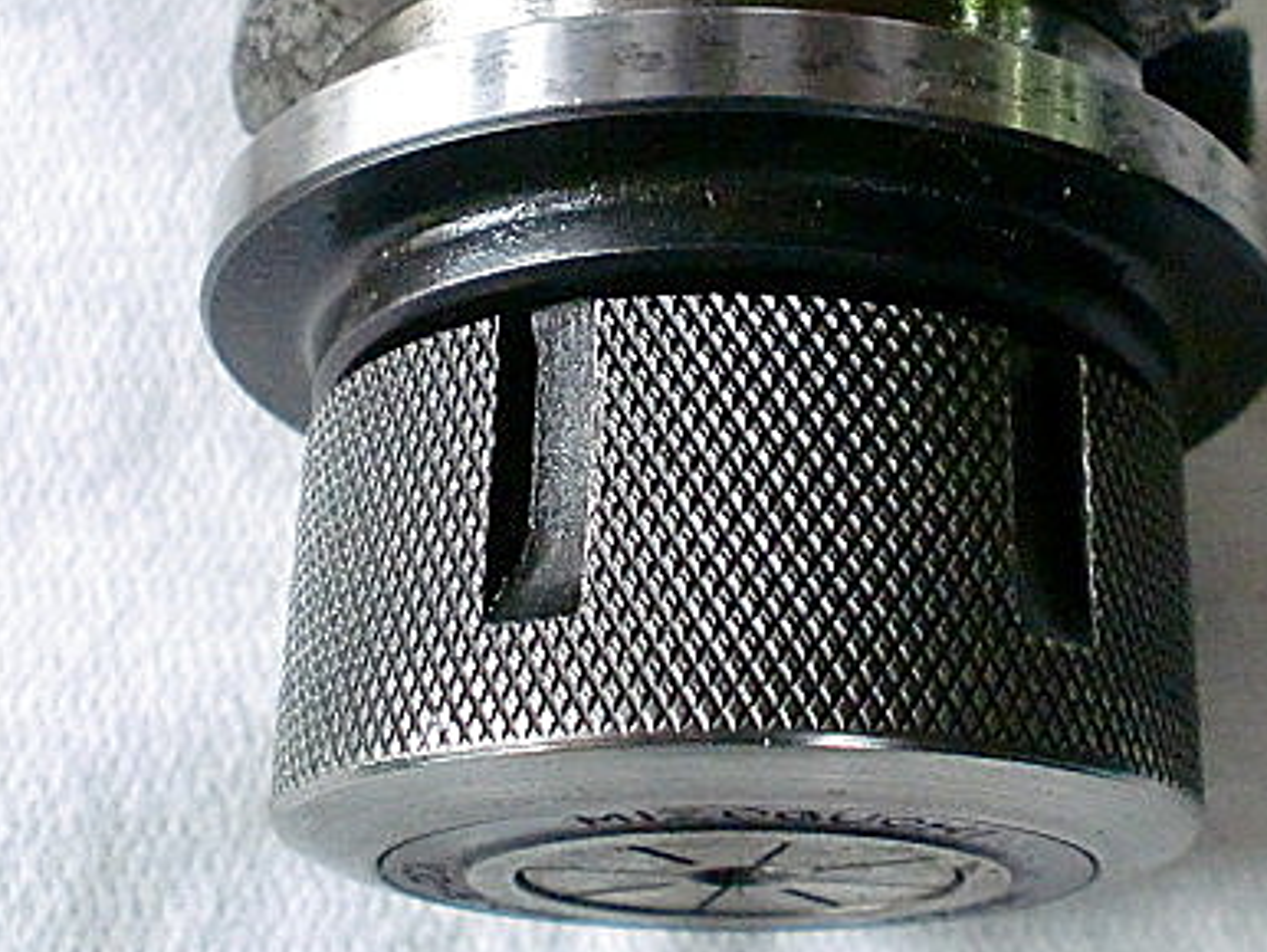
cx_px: 876
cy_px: 410
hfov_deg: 32.8
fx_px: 2124
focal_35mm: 58
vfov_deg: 25.2
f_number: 3.1
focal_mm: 6.3
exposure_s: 1/60
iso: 1250
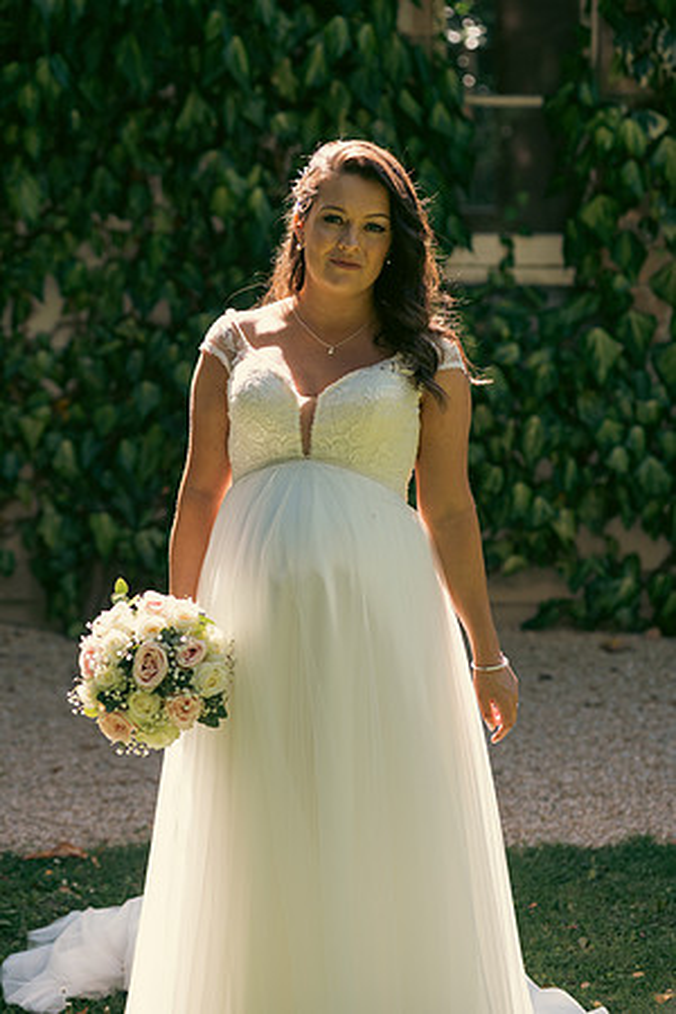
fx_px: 2591
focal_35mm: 92
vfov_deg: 22.1
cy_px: 507
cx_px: 338
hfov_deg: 14.9
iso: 125
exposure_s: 1/200
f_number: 3.5
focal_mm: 92
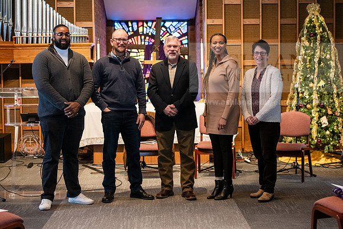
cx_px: 172
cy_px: 114
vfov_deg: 19.5
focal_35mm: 70
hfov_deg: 28.8
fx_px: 667
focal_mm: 70
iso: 2500
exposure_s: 1/160
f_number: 4
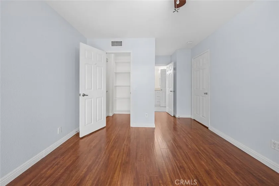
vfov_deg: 90.0
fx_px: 93
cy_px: 93
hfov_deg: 112.6
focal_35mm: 12
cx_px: 140
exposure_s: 1/5
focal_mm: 12
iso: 1250
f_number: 5.6
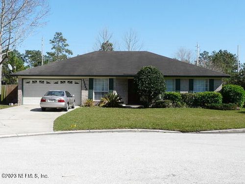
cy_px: 92
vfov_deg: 29.7
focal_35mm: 49
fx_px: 347
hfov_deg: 38.9
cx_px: 122
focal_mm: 5
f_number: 5.6
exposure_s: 1/400
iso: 100
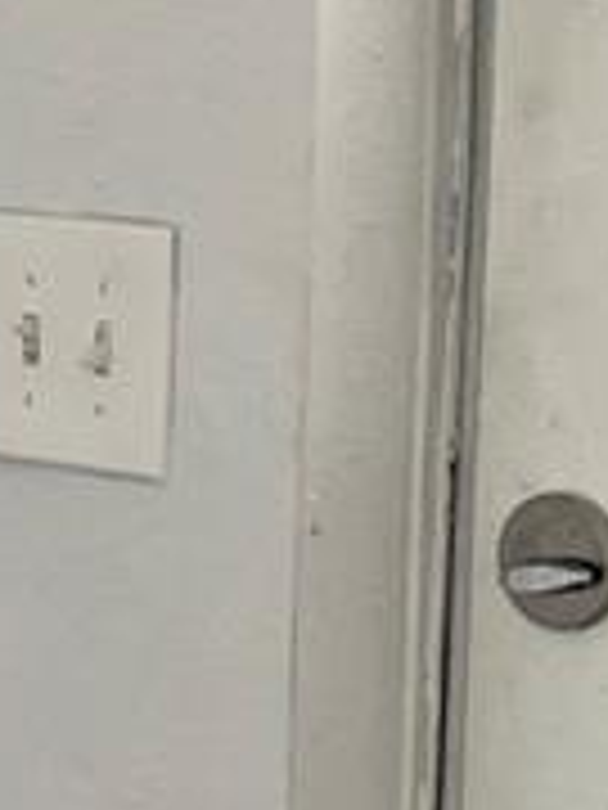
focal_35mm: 173
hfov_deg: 7.7
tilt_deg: -7.4
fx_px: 4051
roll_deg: +0.9
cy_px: 428
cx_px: -1049
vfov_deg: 11.4
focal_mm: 5.1
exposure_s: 1/103
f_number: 1.6
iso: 125
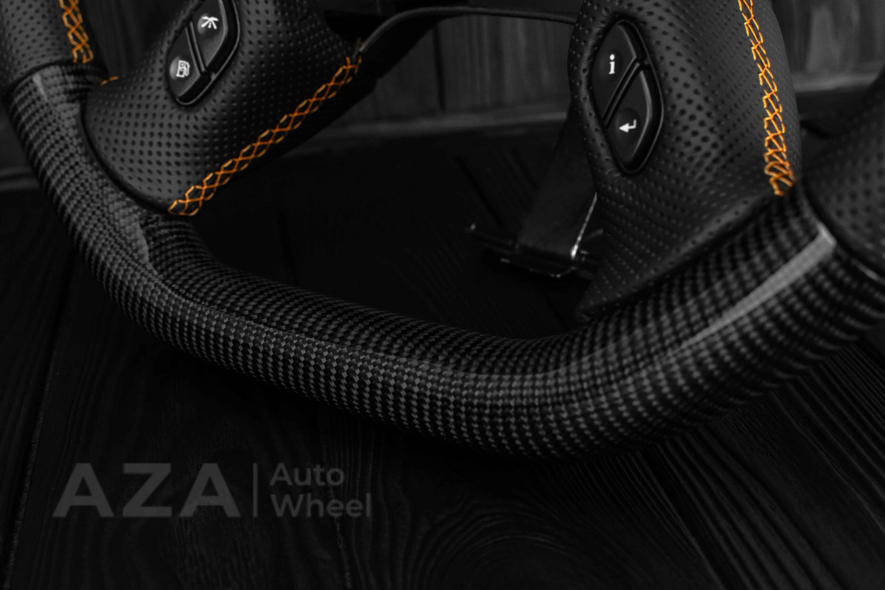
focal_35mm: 52
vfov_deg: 25.8
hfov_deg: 37.8
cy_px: 295
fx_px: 1291
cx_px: 442
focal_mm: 35
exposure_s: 1/125
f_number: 6.3
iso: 500
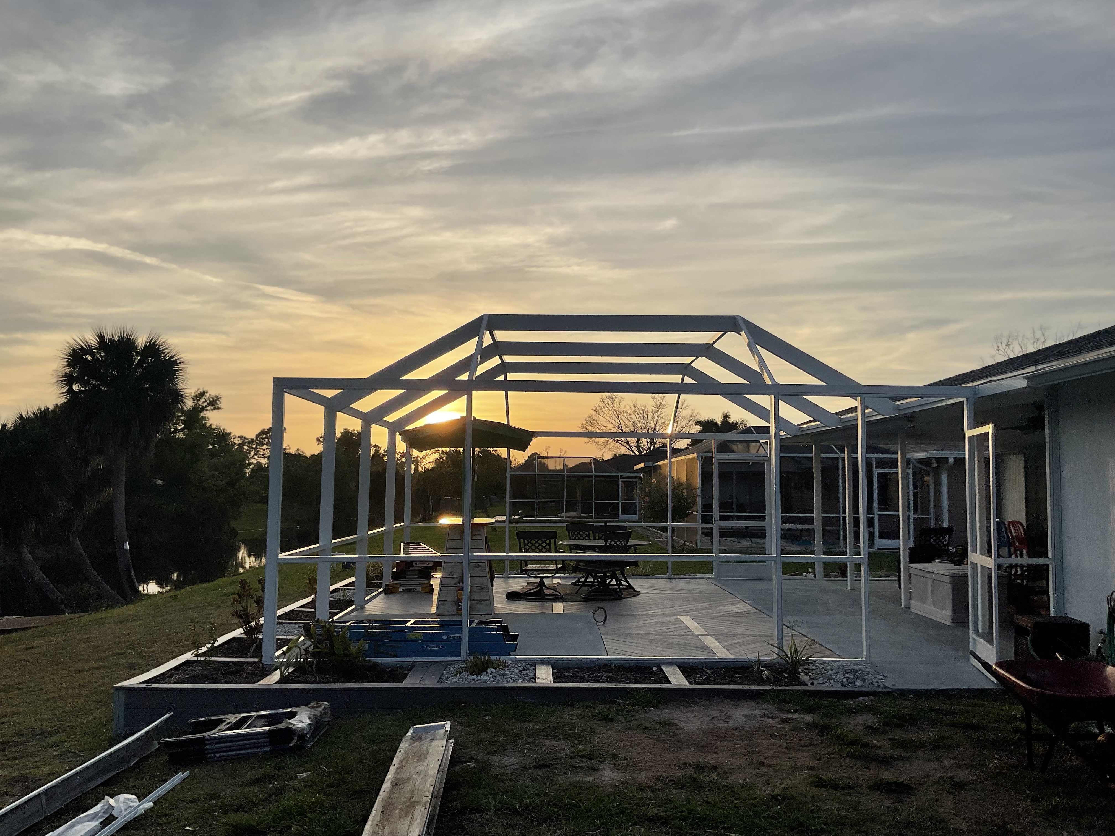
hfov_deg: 61.7
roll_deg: -1.3
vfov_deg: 48.2
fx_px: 934
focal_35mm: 29
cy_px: 418
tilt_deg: +4.1
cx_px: 558
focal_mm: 3
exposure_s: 1/1786
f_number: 1.8
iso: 16
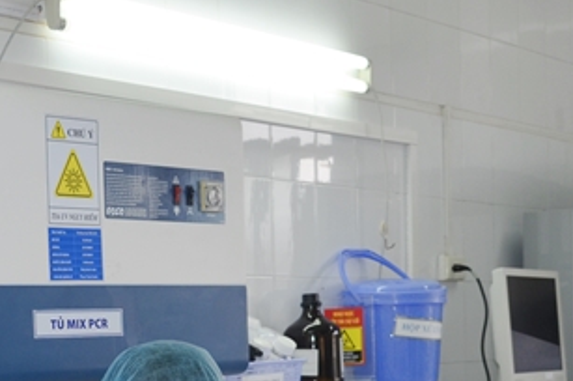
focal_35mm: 90
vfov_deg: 14.7
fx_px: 1431
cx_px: 254
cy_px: 454
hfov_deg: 22.6
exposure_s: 1/125
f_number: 3.5
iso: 200
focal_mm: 18
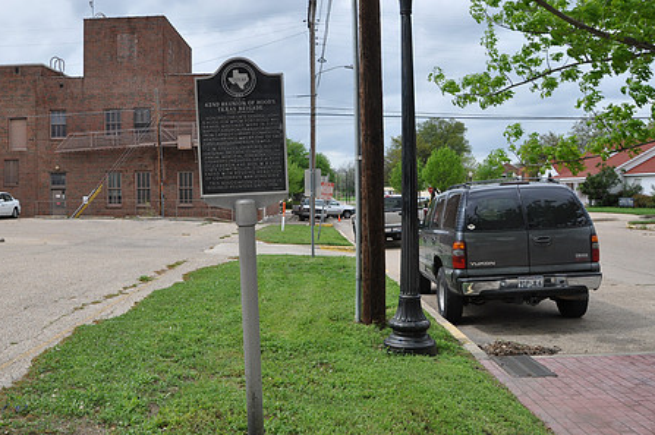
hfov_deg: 54.1
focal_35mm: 35
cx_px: 265
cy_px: 188
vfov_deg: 37.7
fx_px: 636
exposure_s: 1/200
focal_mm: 18
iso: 200
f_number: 7.1
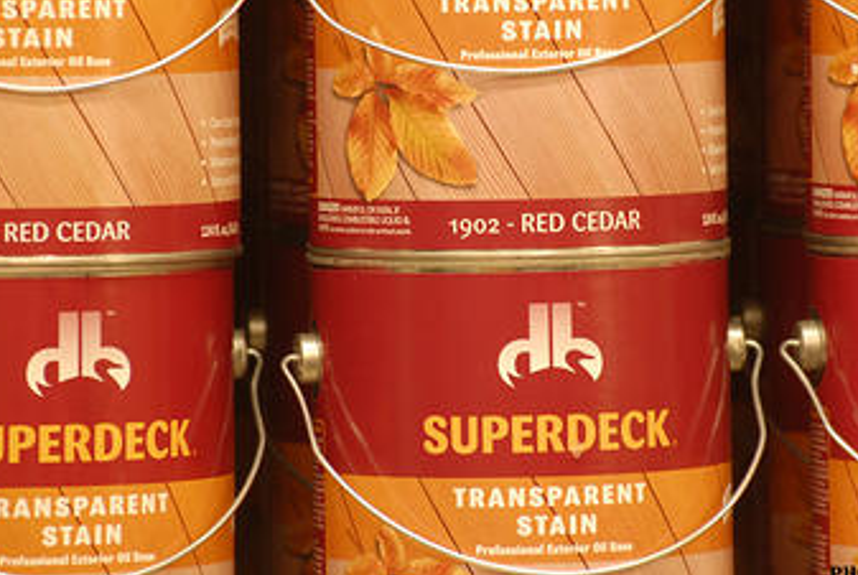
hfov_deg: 4.9
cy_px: 192
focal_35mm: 419
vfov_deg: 3.3
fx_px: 10004
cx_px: 504
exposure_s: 1/10
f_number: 4
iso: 200
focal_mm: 200
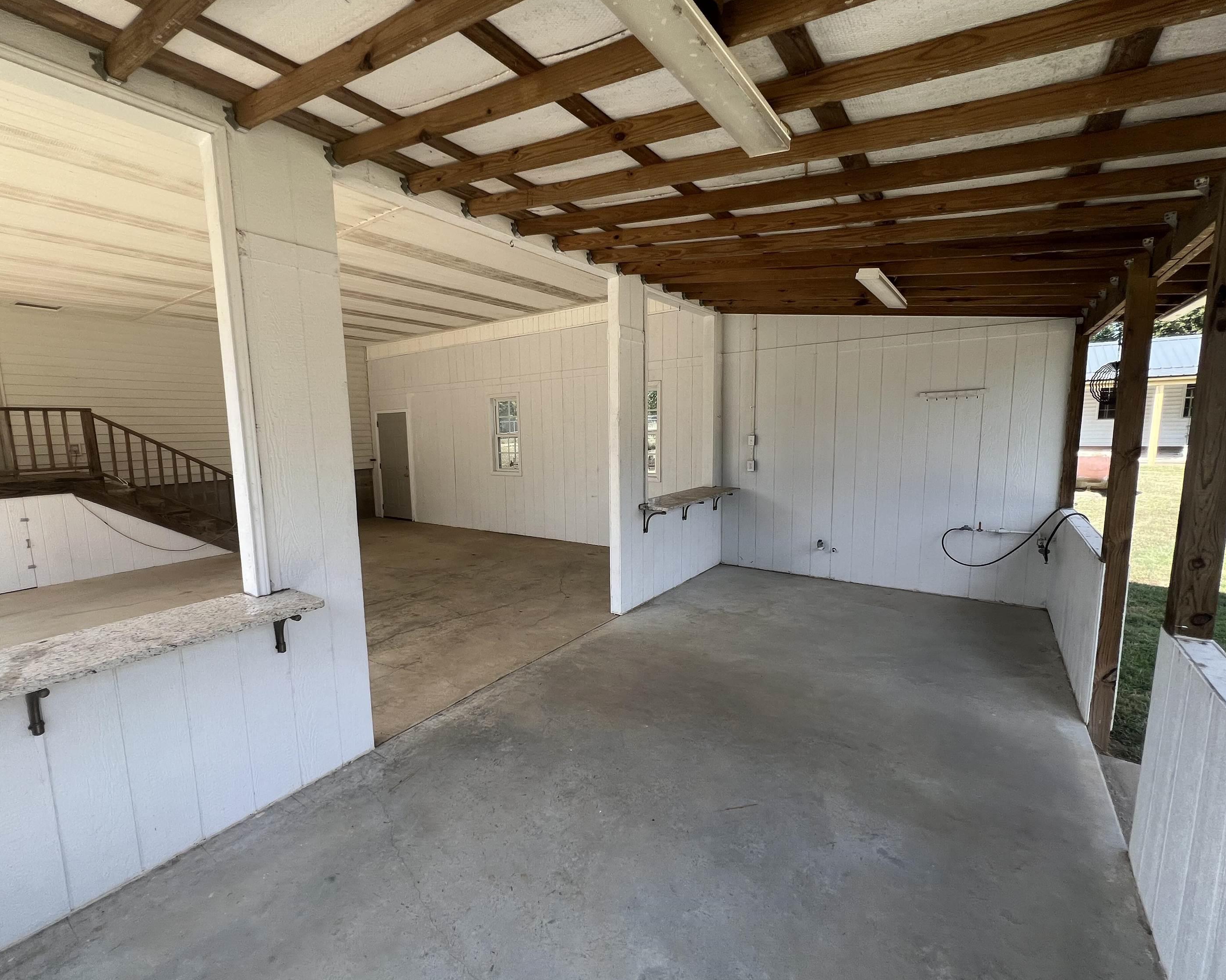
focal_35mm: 14
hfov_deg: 100.6
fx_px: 508
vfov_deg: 88.0
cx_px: 584
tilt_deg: -6.1
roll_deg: +2.2
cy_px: 503
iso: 32
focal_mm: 1.57
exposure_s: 1/351
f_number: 1.8
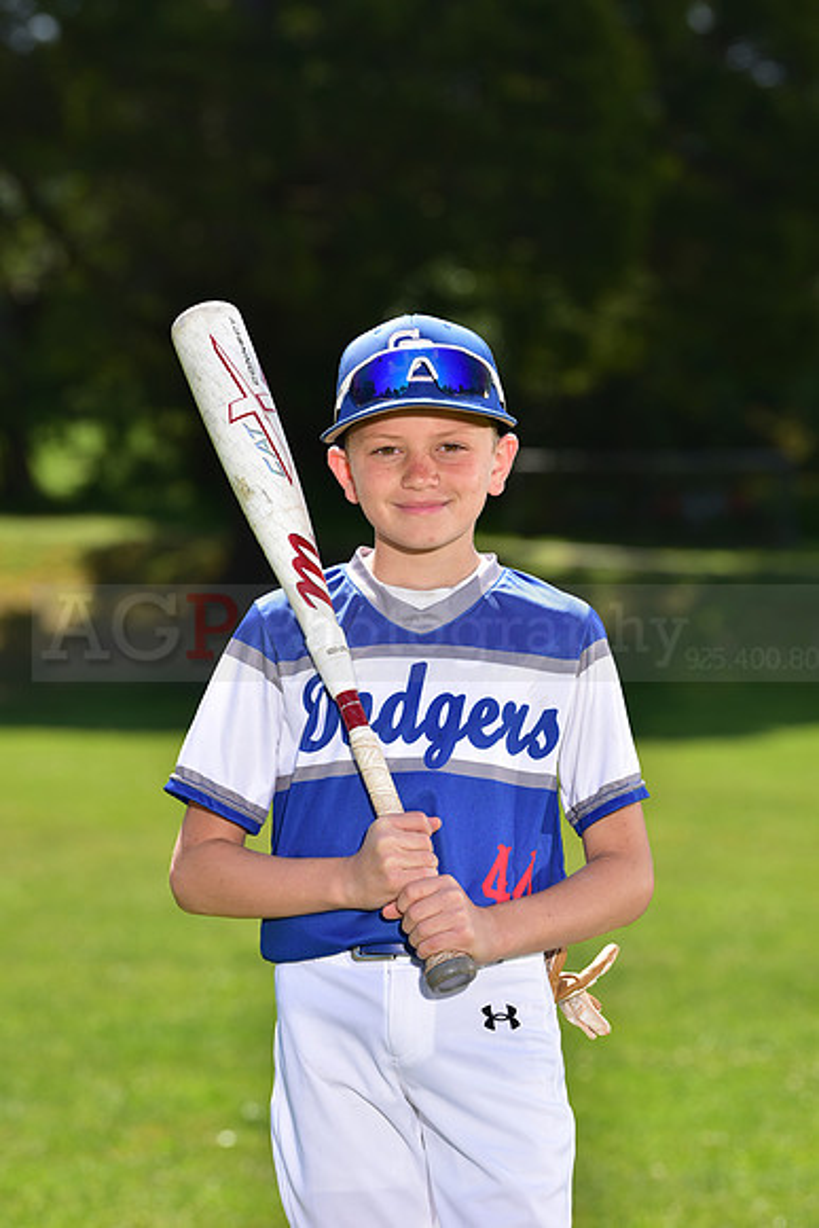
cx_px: 410
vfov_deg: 14.2
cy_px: 614
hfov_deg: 9.5
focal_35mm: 145
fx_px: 4945
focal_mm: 145
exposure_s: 1/250
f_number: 5.6
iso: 80
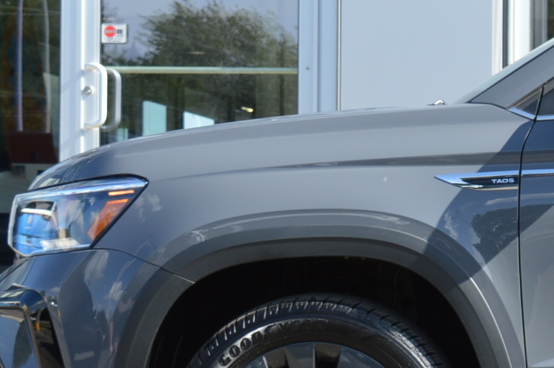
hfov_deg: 13.6
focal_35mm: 142
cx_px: 844
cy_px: 282
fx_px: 2179
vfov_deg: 9.6
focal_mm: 27
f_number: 7.1
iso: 100
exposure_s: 1/200
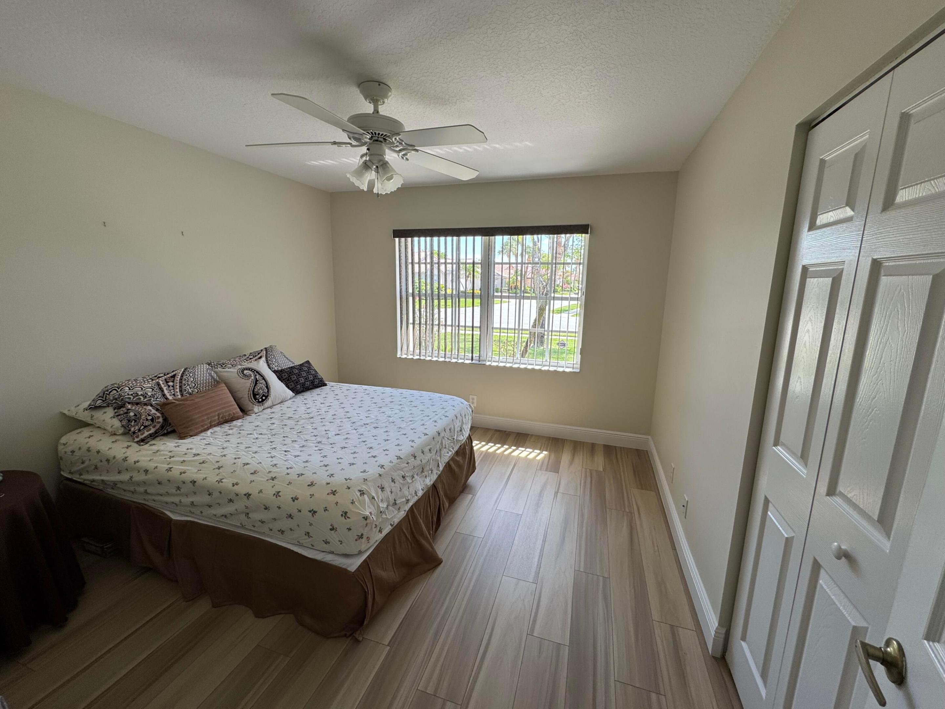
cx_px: 472
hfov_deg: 102.1
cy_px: 354
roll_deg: -0.3
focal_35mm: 14
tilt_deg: -11.5
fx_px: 382
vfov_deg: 85.7
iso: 40
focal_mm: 2.22
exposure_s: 1/156
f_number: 2.2
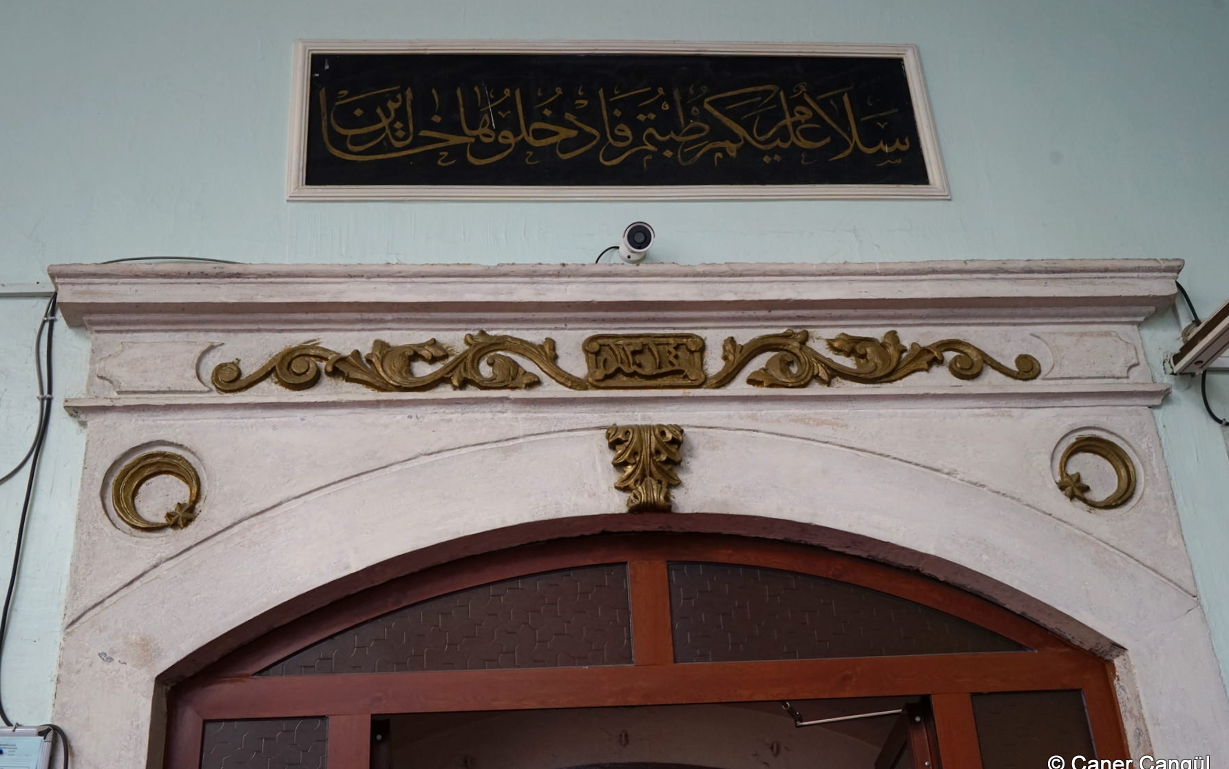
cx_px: 618
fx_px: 1239
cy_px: 389
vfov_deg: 34.4
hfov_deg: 52.7
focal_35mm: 37
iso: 1250
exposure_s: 1/60
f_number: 8
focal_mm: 36
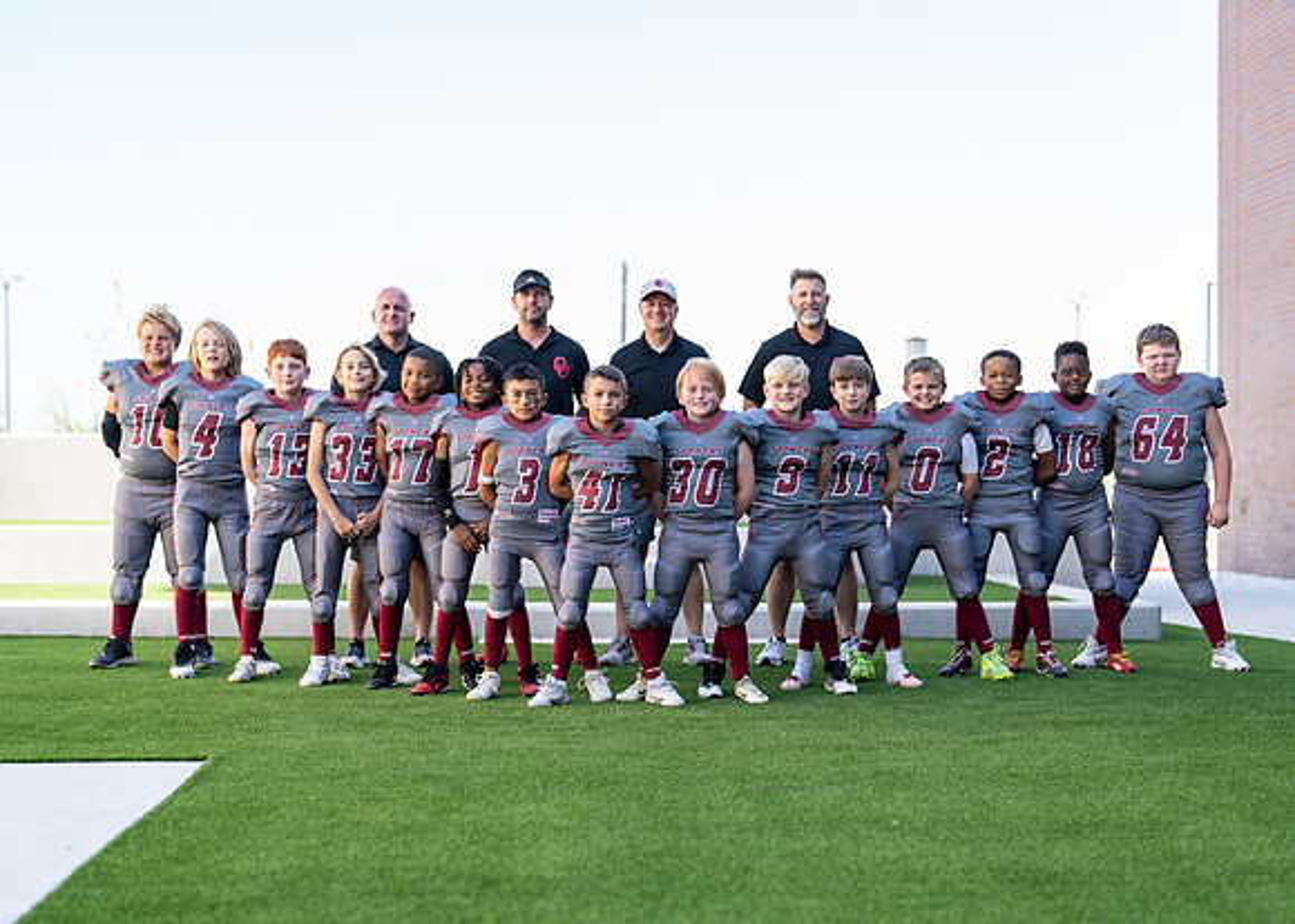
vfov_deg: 25.5
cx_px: 627
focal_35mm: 56
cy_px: 483
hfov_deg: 35.1
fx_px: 2044
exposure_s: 1/1000
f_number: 1.6
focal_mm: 50
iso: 100
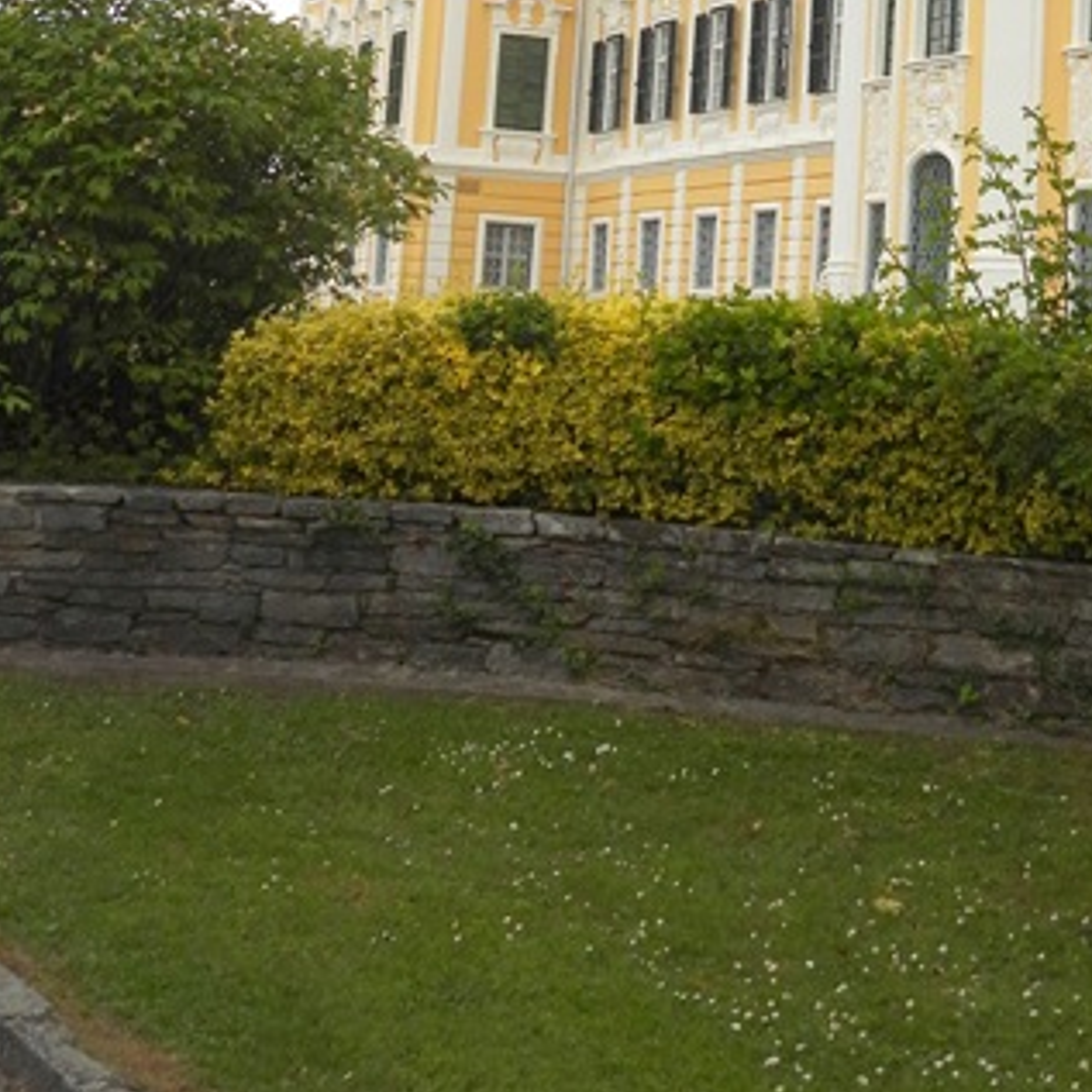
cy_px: -141
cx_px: 934
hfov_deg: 21.8
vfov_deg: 21.0
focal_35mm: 78
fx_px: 2784
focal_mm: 6.2
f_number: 3.2
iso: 100
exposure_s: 1/800
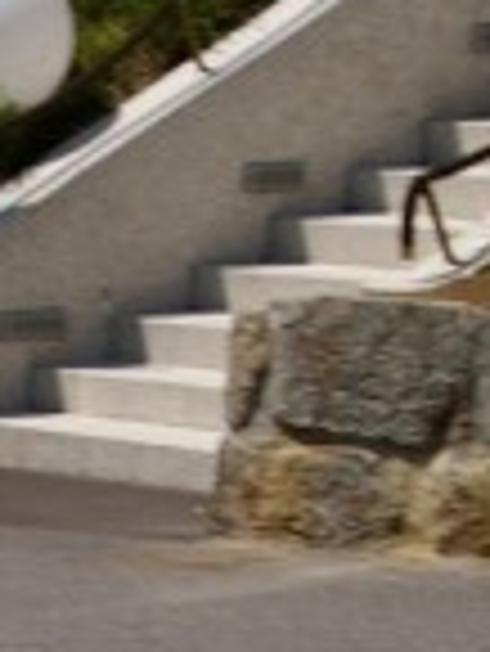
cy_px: 924
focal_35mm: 262
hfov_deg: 5.5
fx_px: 4931
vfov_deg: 7.5
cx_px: -719
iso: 200
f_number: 11
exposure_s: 1/250
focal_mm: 33
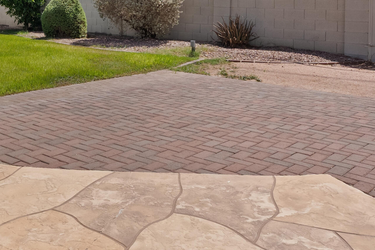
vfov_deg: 27.1
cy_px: 0
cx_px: 50
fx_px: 490
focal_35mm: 47
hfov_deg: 39.4
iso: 100
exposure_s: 1/160
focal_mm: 20
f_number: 8
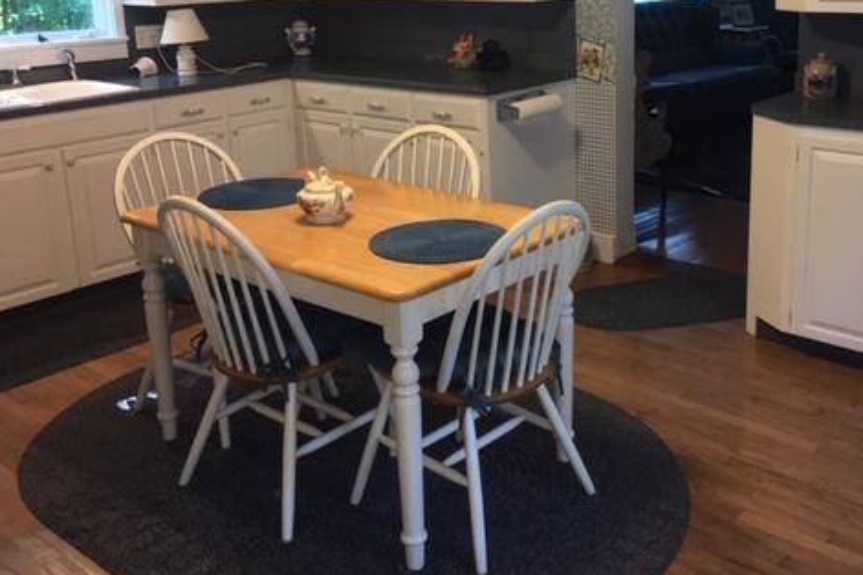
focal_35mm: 41
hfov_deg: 47.1
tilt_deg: -12.9
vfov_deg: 32.2
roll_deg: +1.0
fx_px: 983
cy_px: 170
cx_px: 522
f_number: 2.2
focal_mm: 4.15
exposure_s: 1/30
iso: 80
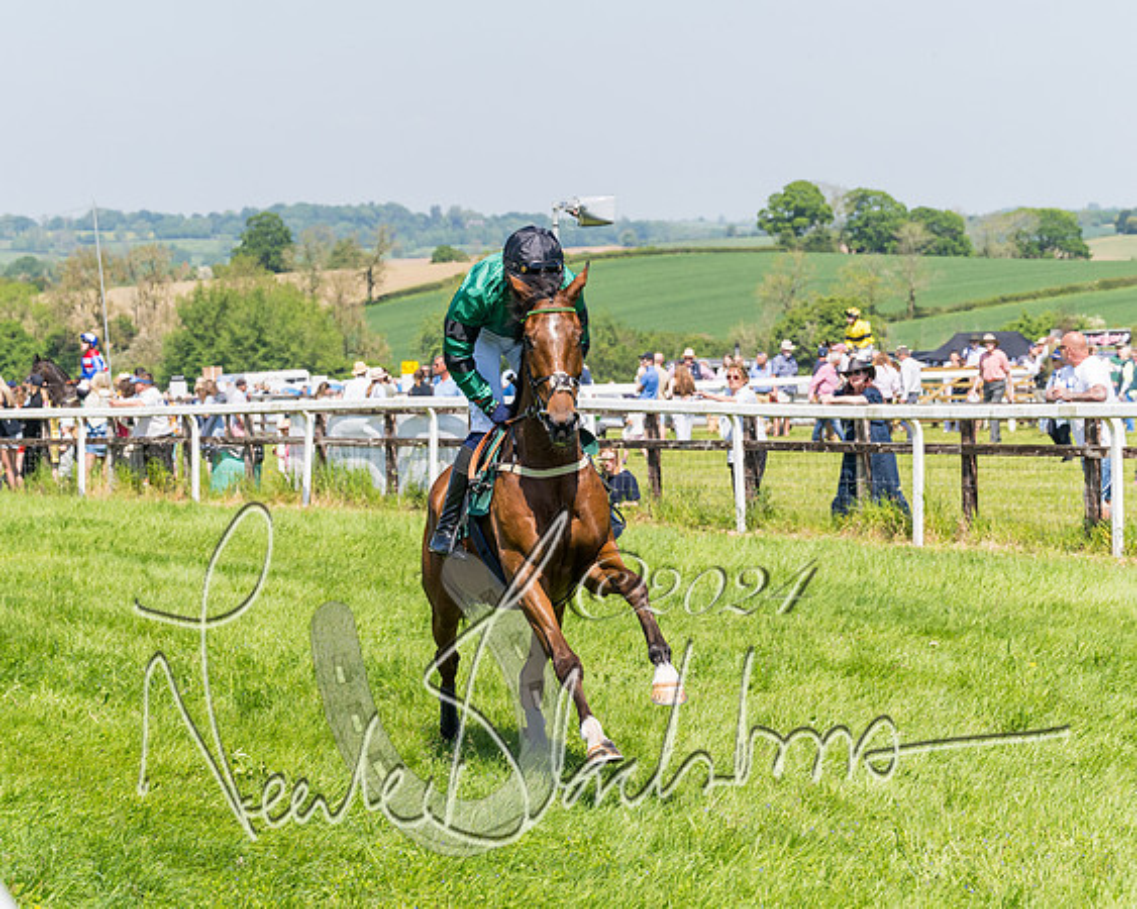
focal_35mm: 118
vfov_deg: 13.0
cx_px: 465
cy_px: 454
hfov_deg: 16.2
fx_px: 3980
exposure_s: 1/1250
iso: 200
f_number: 5
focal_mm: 70
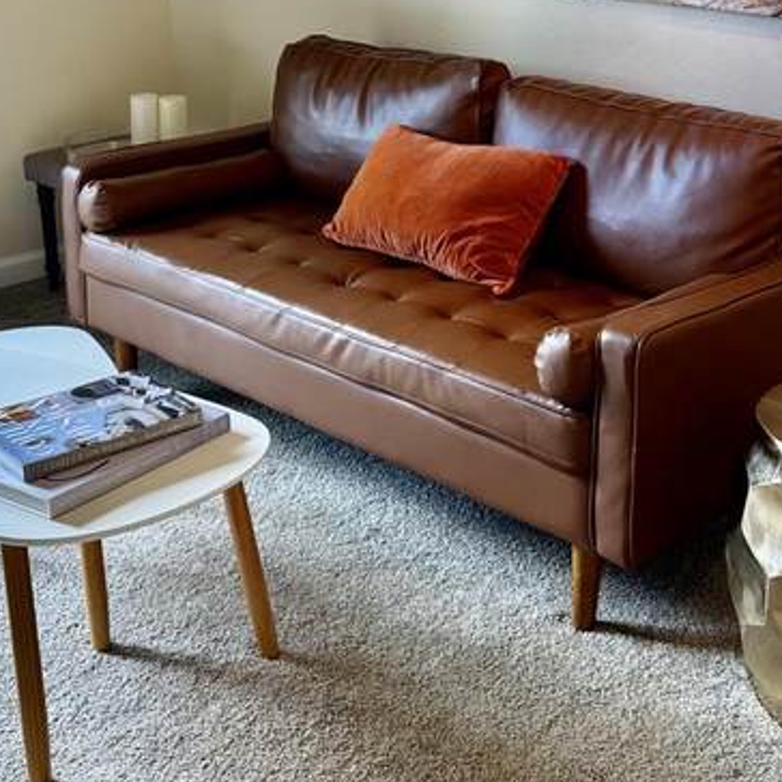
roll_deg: +0.9
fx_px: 1431
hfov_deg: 30.3
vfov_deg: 29.0
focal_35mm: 56
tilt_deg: -11.3
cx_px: 520
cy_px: 41
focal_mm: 6.76
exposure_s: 1/120
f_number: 1.78
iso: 160
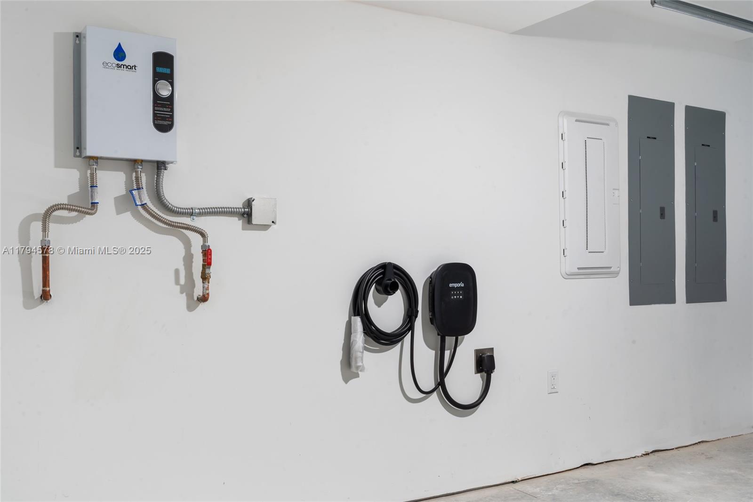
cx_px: 376
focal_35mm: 35
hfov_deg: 54.4
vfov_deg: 37.8
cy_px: 251
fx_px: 732
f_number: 14
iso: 250
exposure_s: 10
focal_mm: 35
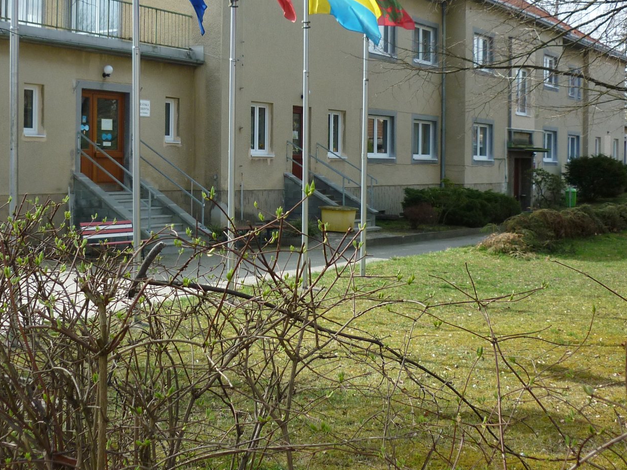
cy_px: 160
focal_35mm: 51
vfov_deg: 28.4
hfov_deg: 37.3
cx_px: 252
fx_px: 924
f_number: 2.8
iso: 80
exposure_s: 1/500
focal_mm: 5.5
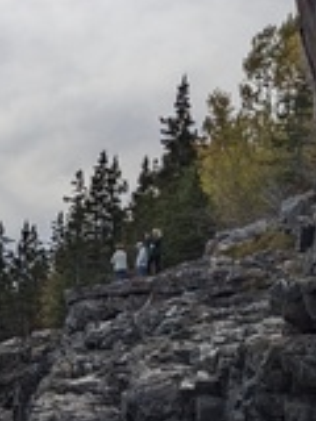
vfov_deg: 20.8
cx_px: -129
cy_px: 497
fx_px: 1071
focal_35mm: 88
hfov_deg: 15.7
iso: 77
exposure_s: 1/11765
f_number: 1.73
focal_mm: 4.38
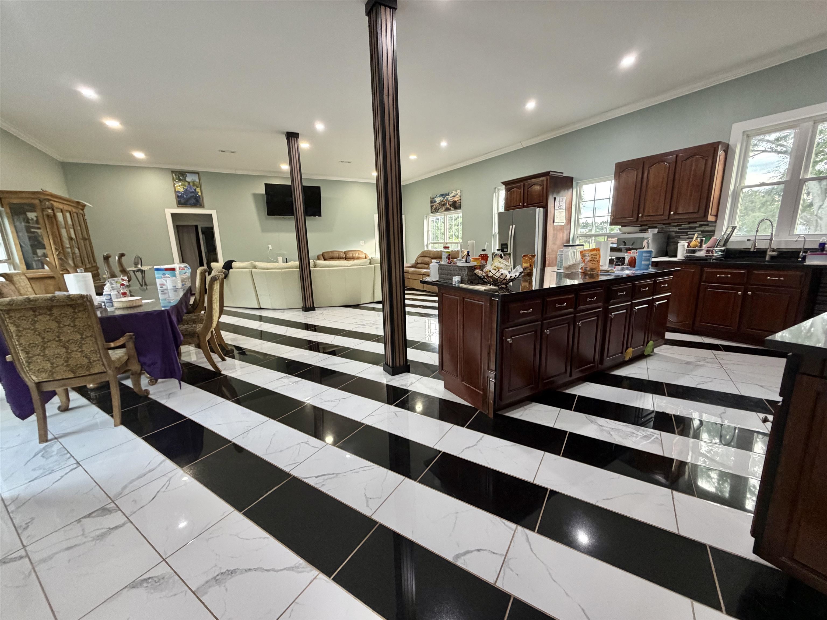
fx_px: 334
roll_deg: +2.9
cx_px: 414
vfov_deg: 85.7
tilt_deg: -11.3
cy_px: 310
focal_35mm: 14
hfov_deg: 102.1
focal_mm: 2.22
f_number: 2.2
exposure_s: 1/72
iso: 320
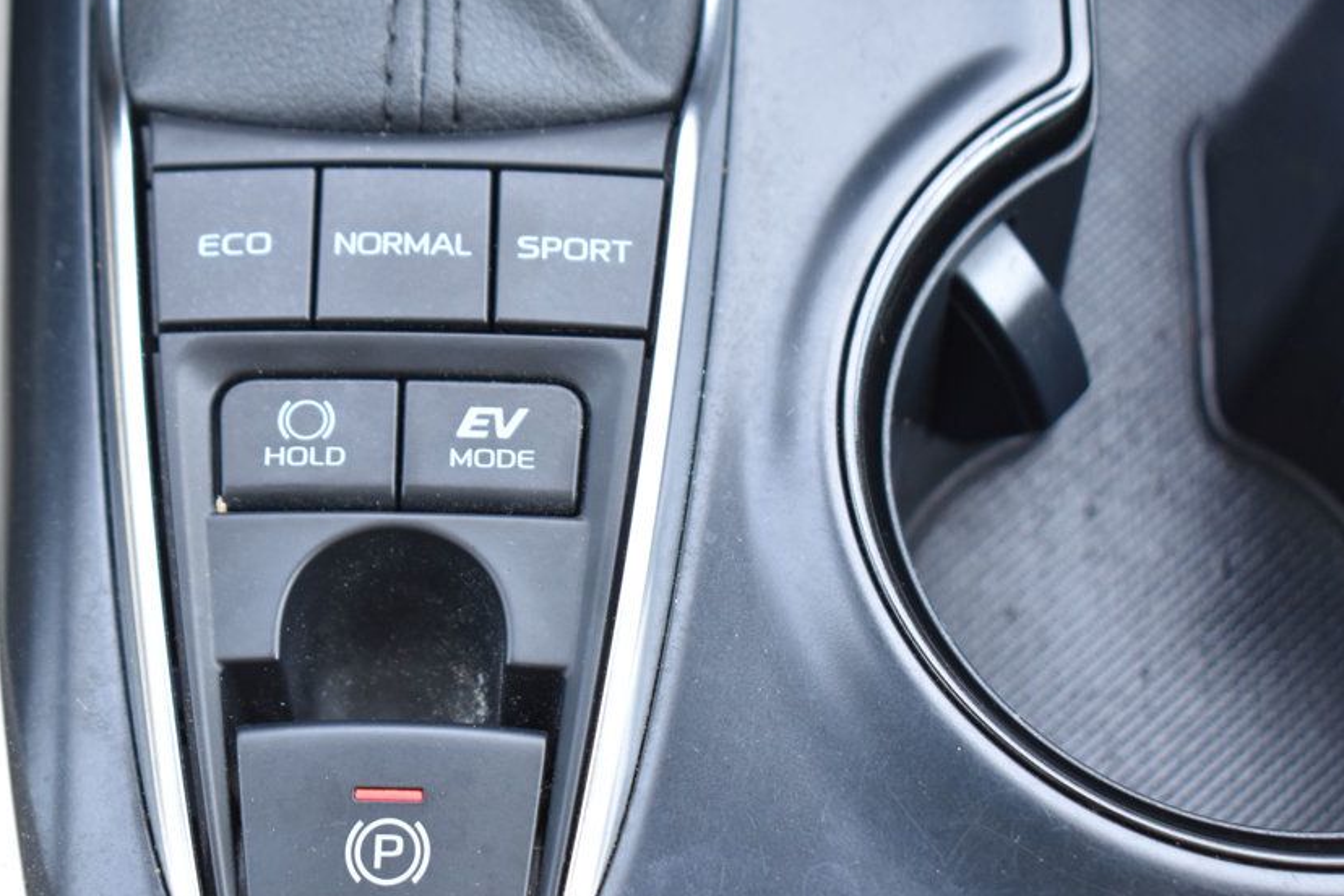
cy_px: 528
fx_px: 3322
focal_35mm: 89
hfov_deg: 22.8
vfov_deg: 15.4
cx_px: 526
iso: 560
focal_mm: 48
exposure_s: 1/125
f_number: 5.6
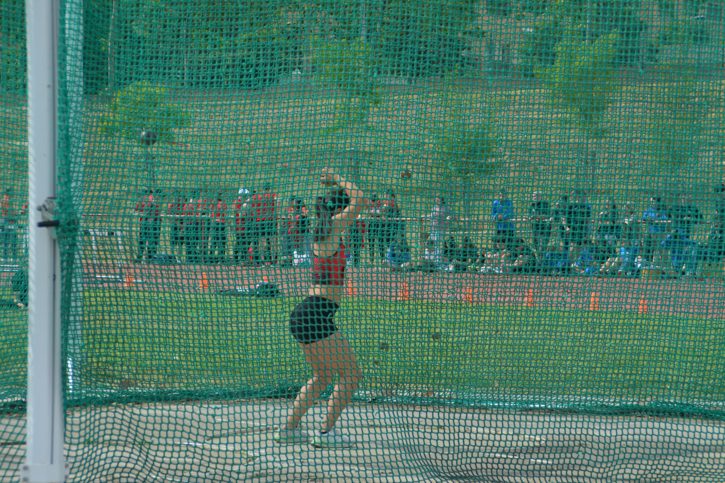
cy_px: 242
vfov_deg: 9.3
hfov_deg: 14.0
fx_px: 2960
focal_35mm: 147
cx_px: 362
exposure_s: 1/1600
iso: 400
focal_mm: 98
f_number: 6.3
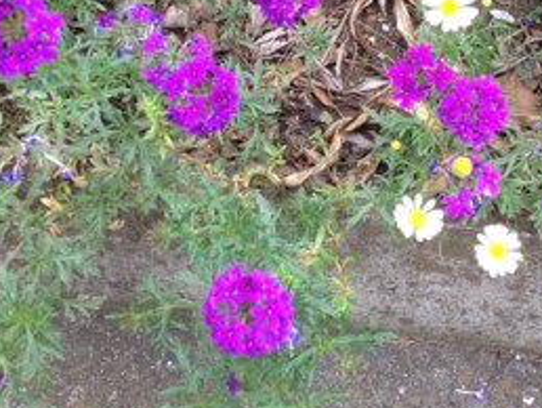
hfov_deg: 31.6
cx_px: 303
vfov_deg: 23.7
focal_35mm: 61
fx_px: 956
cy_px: 86
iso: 64
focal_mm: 4.28
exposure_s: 1/189
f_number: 2.4
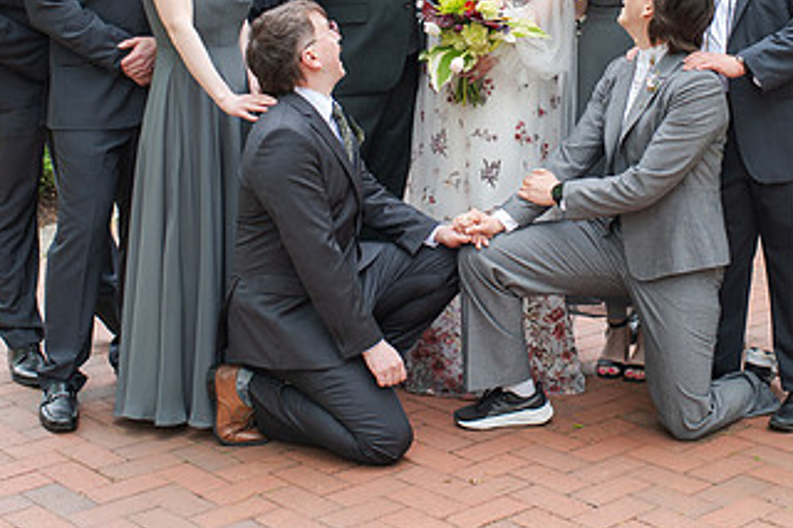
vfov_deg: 18.9
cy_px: 67
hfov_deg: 28.4
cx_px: 484
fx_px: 1563
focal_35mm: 71
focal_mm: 35
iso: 360
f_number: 3.5
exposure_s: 1/320
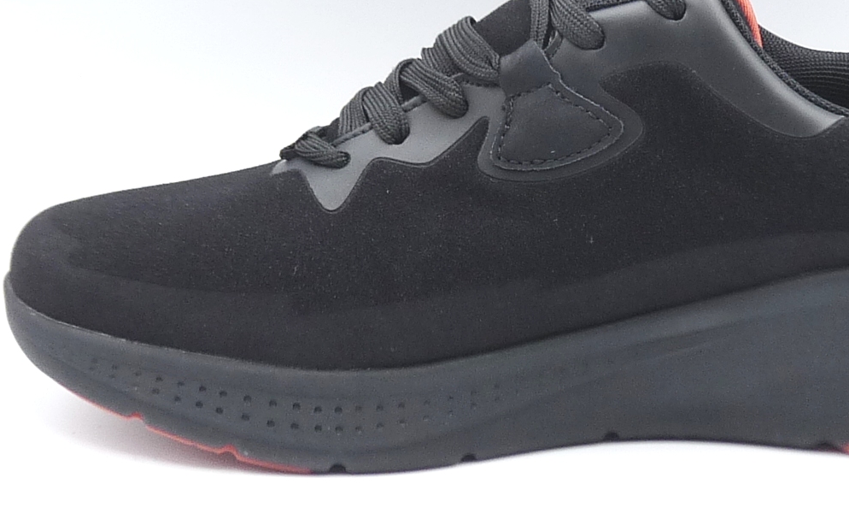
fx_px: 2290
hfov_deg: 20.9
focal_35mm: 99
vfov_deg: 13.2
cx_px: 609
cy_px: 223
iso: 100
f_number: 3.6
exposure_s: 1/100
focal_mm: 5.9
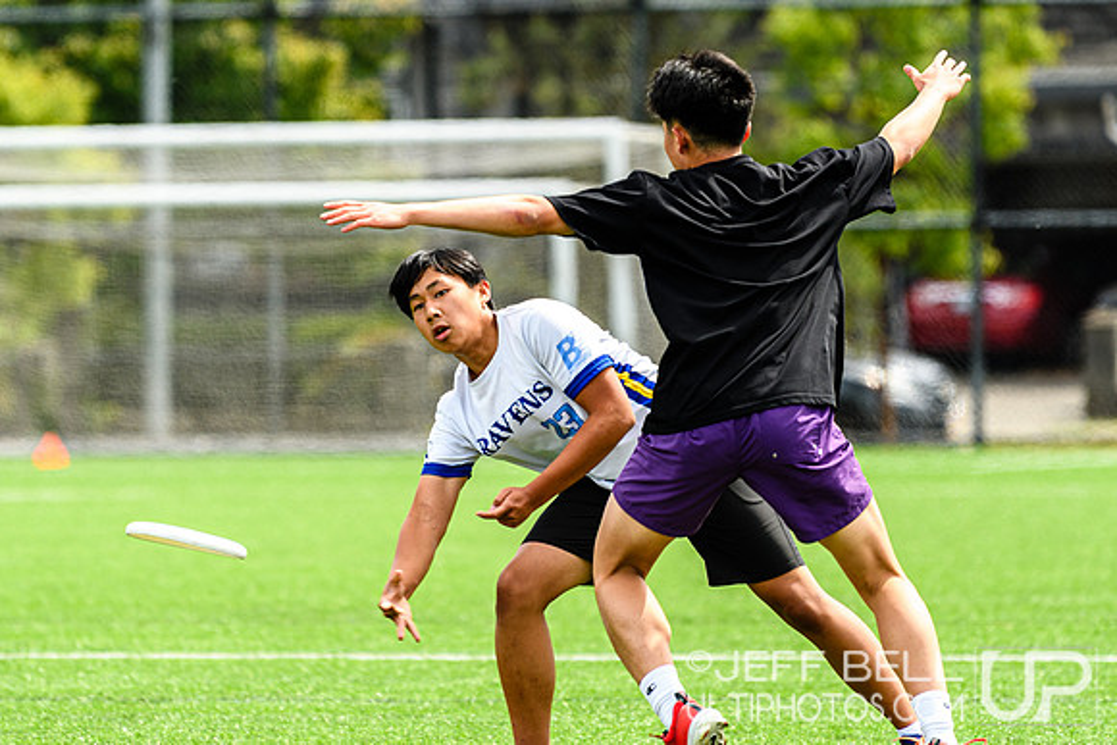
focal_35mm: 386
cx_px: 460
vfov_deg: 3.6
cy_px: 269
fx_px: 11987
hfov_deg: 5.3
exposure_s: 1/1000
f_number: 3.2
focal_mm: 200
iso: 100
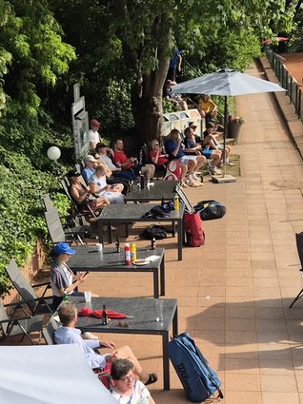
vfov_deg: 29.7
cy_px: 266
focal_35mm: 65
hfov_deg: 22.5
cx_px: 116
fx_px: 760
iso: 25
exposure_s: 1/888
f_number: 1.8
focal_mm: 5.4
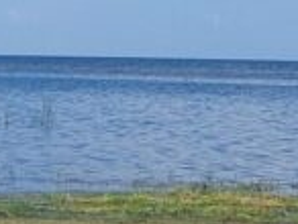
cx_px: 41
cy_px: -35
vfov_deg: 8.4
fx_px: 1509
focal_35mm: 175
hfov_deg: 11.2
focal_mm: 5.23
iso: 40
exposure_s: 1/2000
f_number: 1.8
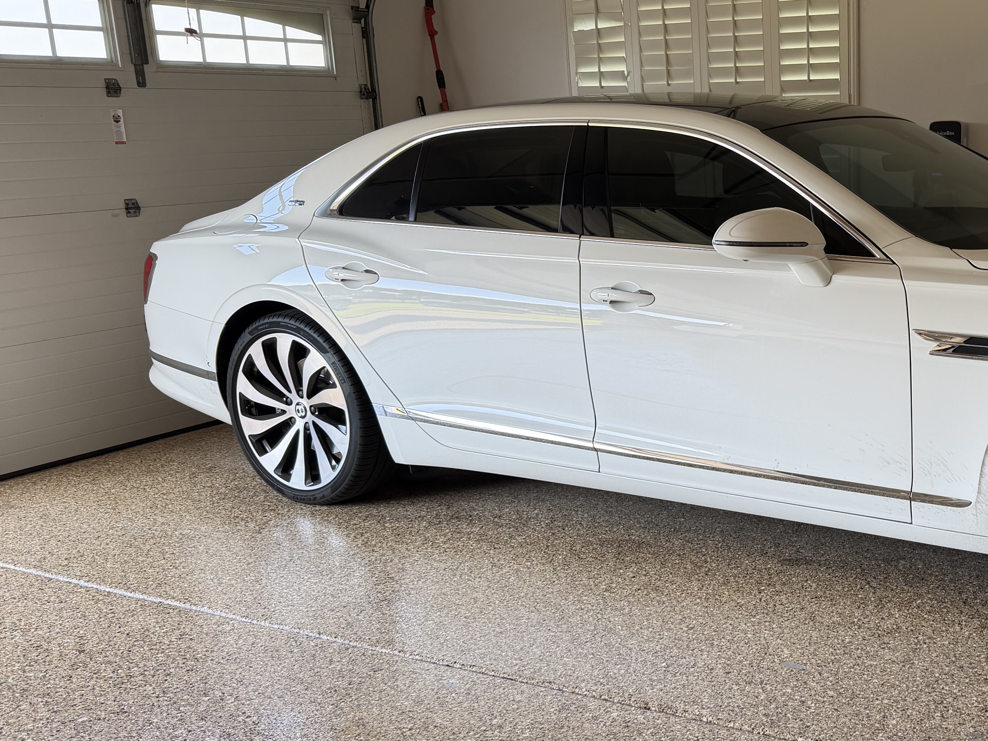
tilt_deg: -16.2
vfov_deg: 35.0
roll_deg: +1.7
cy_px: 445
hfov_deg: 43.3
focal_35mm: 41
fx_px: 1170
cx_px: 813
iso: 64
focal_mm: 6.76
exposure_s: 1/146
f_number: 1.78
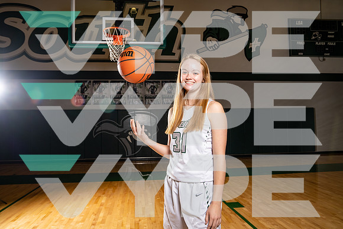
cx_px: 172
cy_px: 114
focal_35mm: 28
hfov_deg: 65.5
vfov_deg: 46.4
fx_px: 267
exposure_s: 1/250
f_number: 5.6
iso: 400
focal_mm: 28
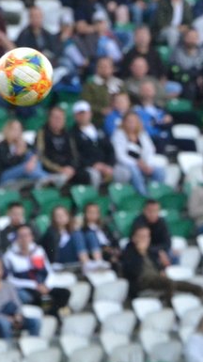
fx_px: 9144
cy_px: 229
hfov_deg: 1.3
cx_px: 436
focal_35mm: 954
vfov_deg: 2.3
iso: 2000
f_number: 5.3
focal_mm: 195
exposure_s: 1/1000
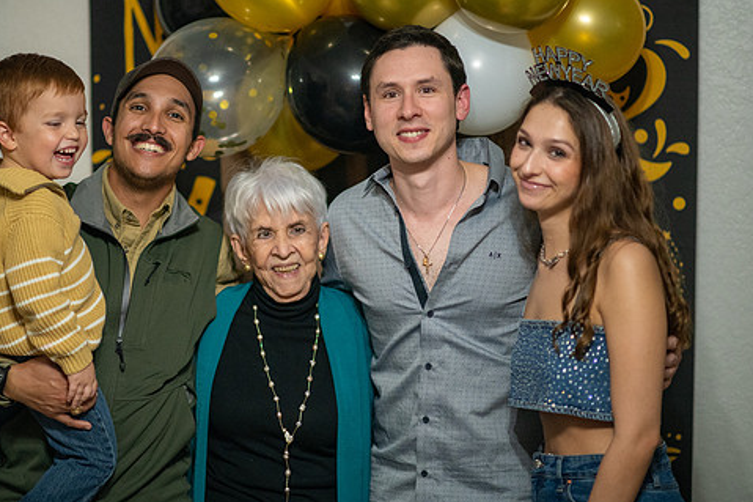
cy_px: 212
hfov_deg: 19.8
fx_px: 2154
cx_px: 319
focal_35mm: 103
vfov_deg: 13.3
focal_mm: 85
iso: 5600
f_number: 1.4
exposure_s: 1/640
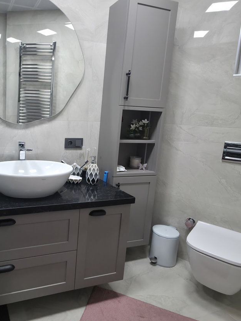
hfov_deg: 54.4
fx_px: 213
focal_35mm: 23
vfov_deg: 73.9
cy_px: 152
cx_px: 45
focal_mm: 2.2
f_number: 1.9
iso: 100
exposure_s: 1/50
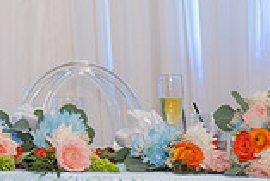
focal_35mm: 294
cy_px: -25
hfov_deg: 6.8
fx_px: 2207
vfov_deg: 4.7
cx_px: -250
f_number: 3.2
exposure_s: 1/160
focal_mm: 70
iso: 1000
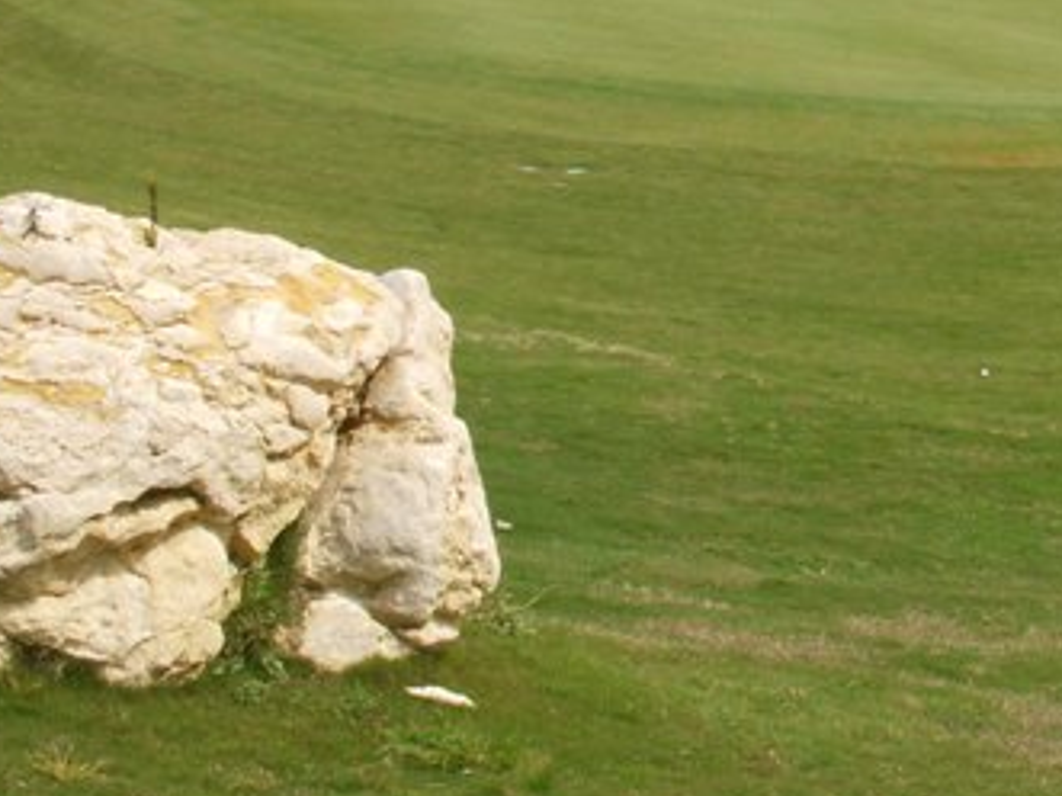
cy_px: 160
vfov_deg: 16.8
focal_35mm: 87
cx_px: 961
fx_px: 2668
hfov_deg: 22.0
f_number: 6.6
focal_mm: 6.3
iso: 100
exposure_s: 1/320
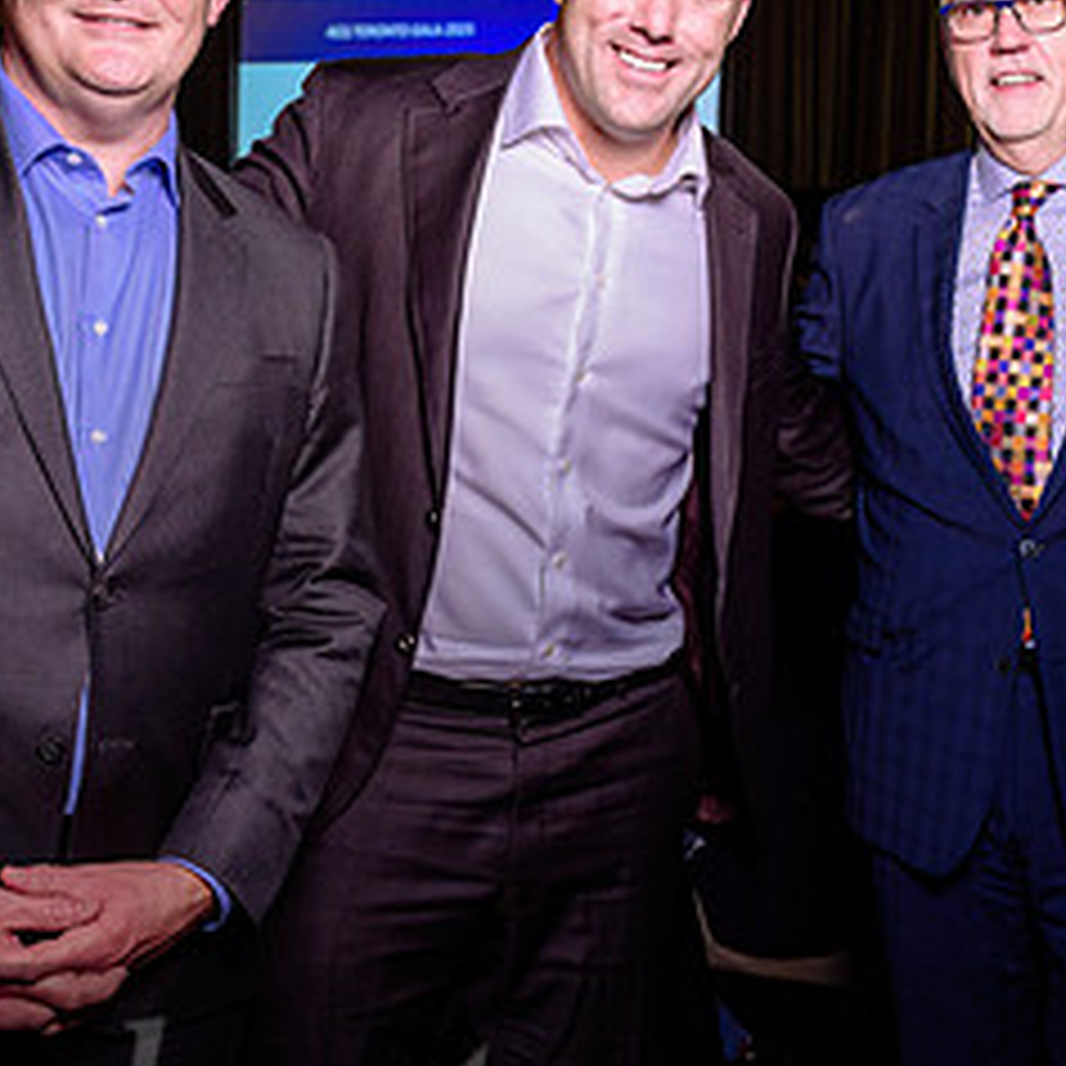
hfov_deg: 30.7
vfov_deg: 31.0
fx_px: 1916
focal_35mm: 55
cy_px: 410
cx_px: 763
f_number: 3.5
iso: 1000
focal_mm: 24
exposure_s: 1/125
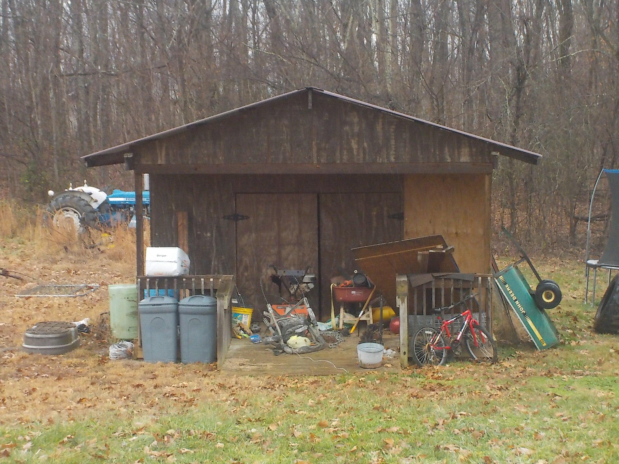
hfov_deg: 21.8
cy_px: 232
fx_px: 1609
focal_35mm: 90
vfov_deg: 16.4
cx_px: 310
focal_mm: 12.3
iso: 400
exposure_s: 1/125
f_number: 5.9
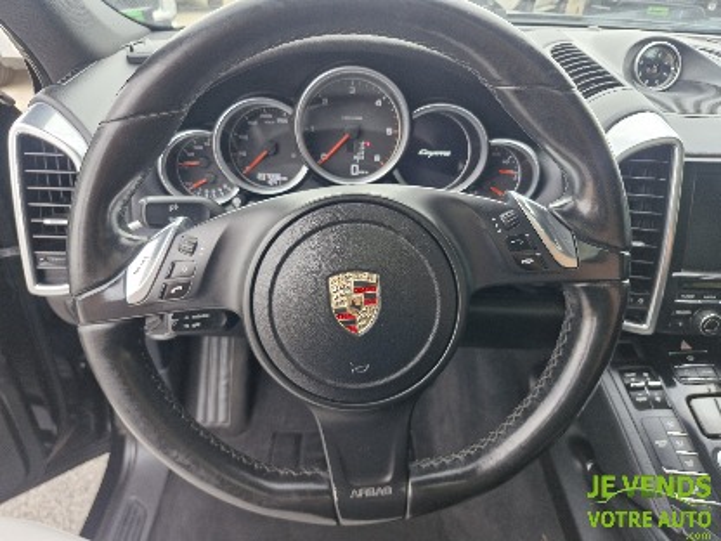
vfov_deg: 58.9
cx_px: 360
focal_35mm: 23
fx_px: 479
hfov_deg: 73.9
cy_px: 270
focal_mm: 5.54
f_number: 1.8
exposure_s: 1/100
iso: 250
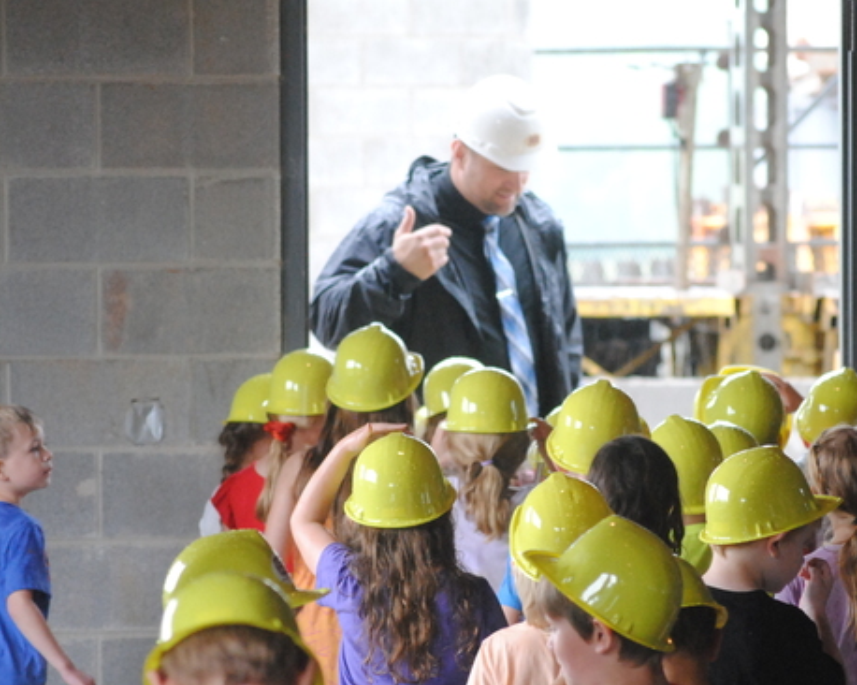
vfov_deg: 5.6
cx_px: 515
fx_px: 6997
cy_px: 360
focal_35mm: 276
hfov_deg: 7.0
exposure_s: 1/125
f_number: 4.8
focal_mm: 112
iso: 1000
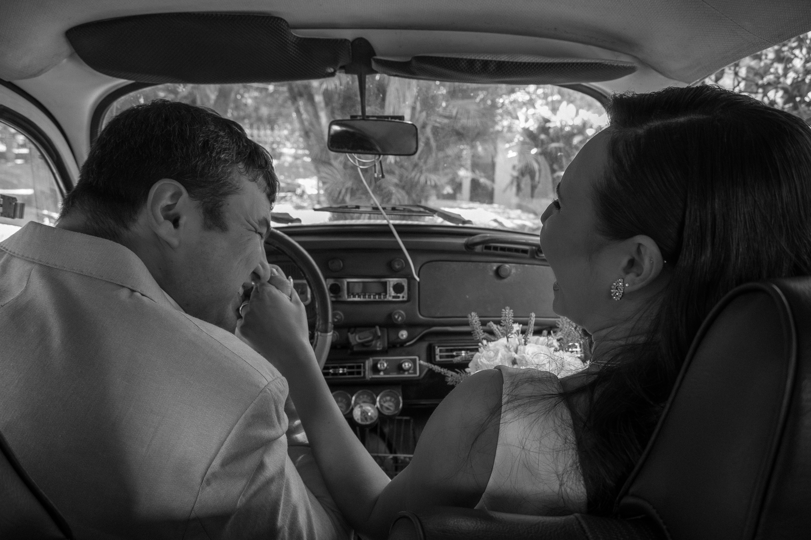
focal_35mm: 25
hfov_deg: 72.6
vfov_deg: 52.2
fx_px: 552
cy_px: 270
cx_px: 406
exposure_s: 1/125
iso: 640
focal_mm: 16
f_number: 4
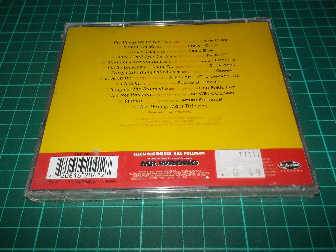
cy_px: 126
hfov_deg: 61.7
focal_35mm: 29
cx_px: 168
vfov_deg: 48.2
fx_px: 281
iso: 200
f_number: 3.3
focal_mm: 4.1
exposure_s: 1/30
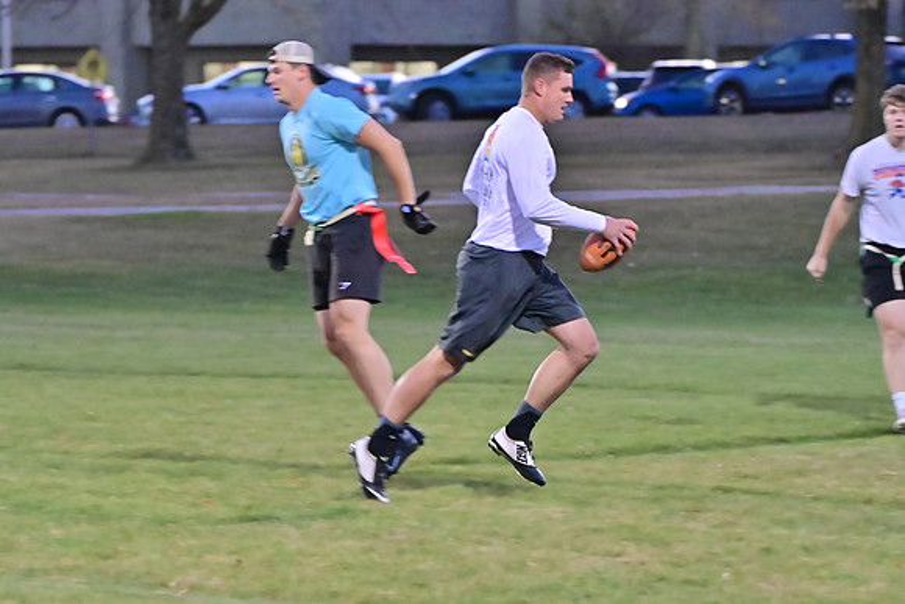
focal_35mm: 195
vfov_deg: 7.0
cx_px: 452
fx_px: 4903
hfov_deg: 10.5
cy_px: 302
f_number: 4
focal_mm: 130
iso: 6400
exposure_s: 1/400
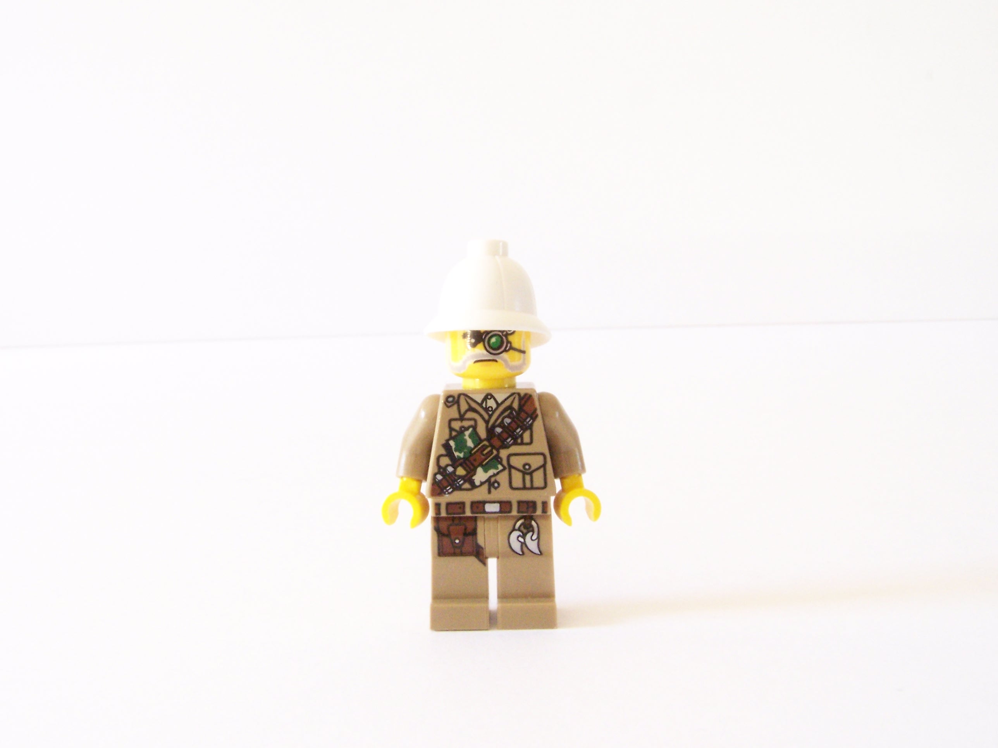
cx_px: 499
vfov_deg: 37.7
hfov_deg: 49.0
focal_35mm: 38
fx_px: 1096
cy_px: 374
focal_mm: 6.3
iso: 400
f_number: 8
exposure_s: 1/10
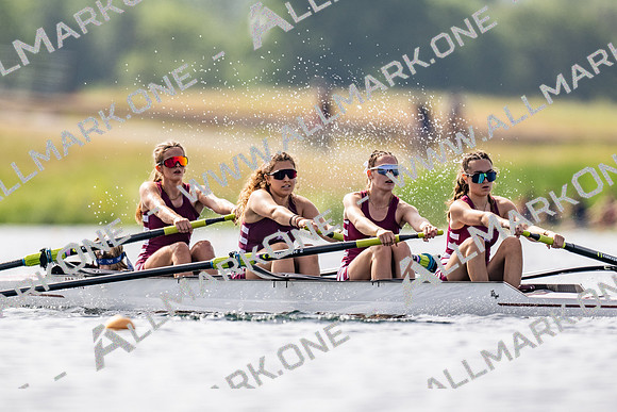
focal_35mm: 900
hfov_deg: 2.3
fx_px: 15436
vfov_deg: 1.5
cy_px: 206
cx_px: 308
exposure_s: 1/2500
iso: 180
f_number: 4
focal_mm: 600
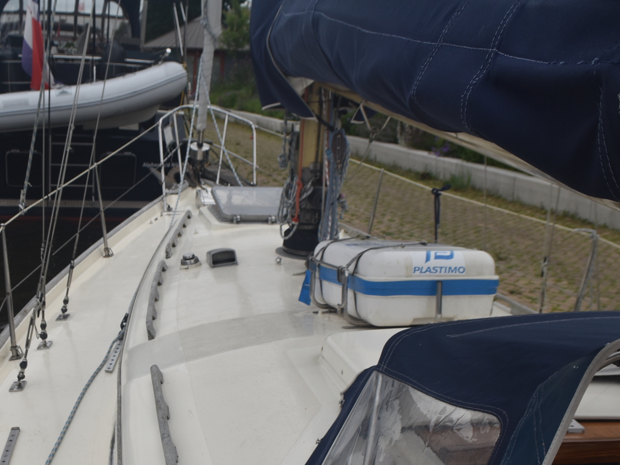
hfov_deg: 39.7
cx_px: 186
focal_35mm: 47
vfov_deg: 30.7
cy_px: 293
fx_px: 842
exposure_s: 1/320
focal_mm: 20
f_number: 9
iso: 200
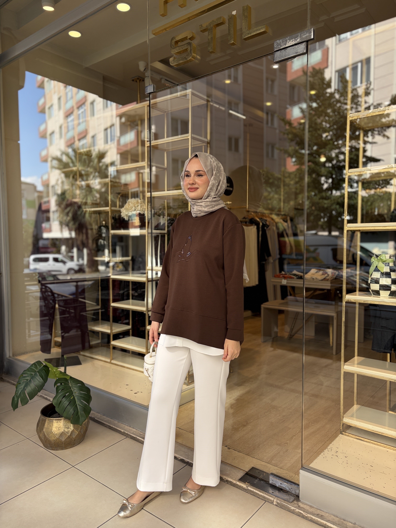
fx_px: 397
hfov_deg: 53.1
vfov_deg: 67.3
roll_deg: -0.1
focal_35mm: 26
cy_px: 264
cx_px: 198
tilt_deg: -3.8
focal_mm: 5.96
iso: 50
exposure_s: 1/489
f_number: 1.6
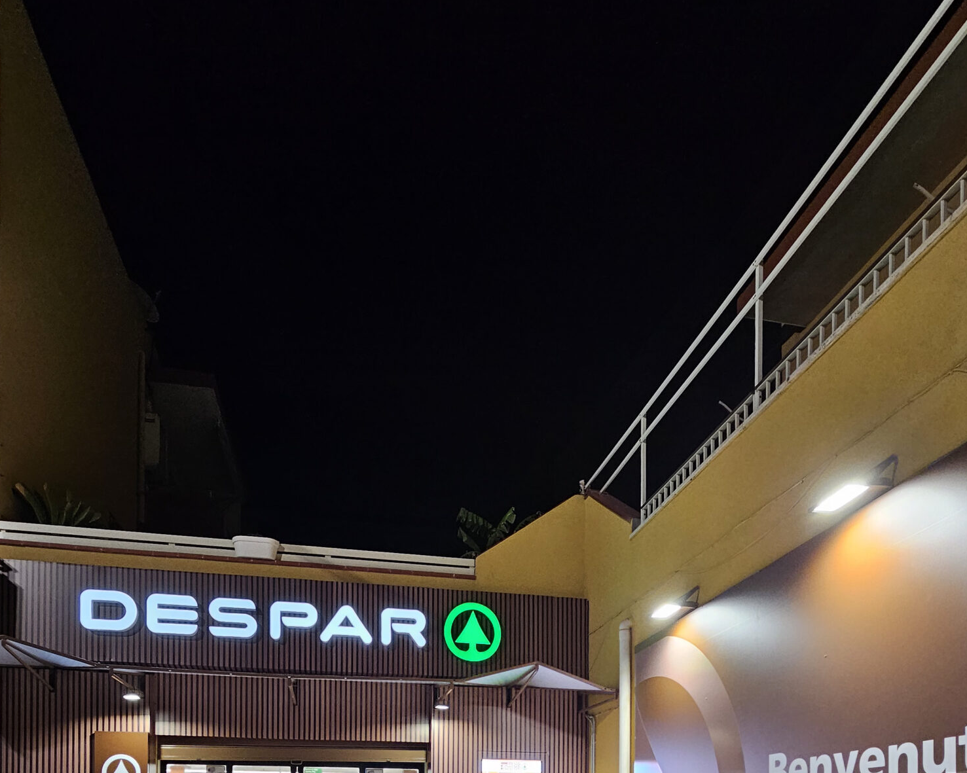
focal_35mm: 22
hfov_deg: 75.0
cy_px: 815
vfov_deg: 48.5
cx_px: 467
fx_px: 630
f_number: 2.2
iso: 125
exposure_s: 1/50
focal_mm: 2.2
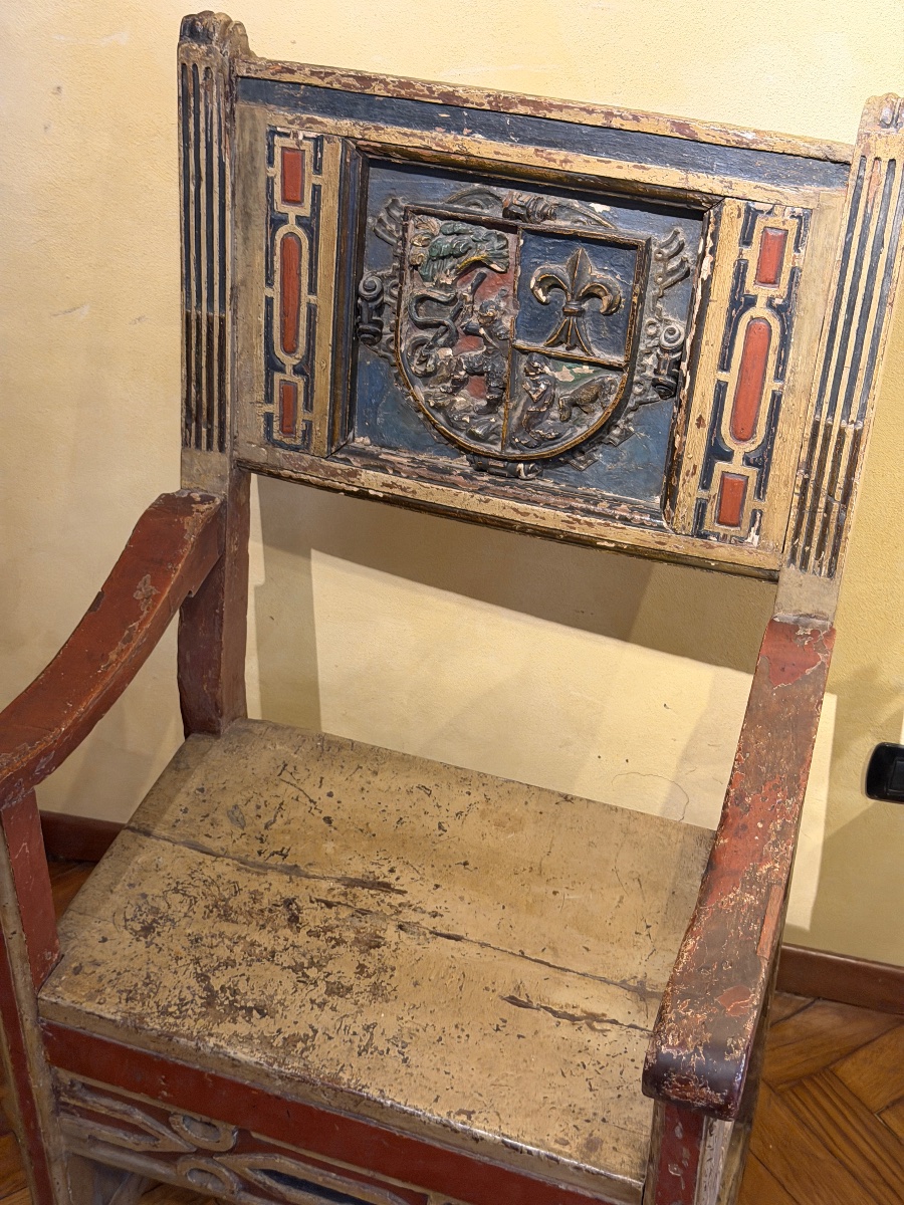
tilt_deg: -37.6
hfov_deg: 30.3
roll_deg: -3.0
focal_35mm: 48
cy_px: 602
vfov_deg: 39.7
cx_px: 452
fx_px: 1671
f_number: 1.78
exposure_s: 1/33
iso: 400
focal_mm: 6.76
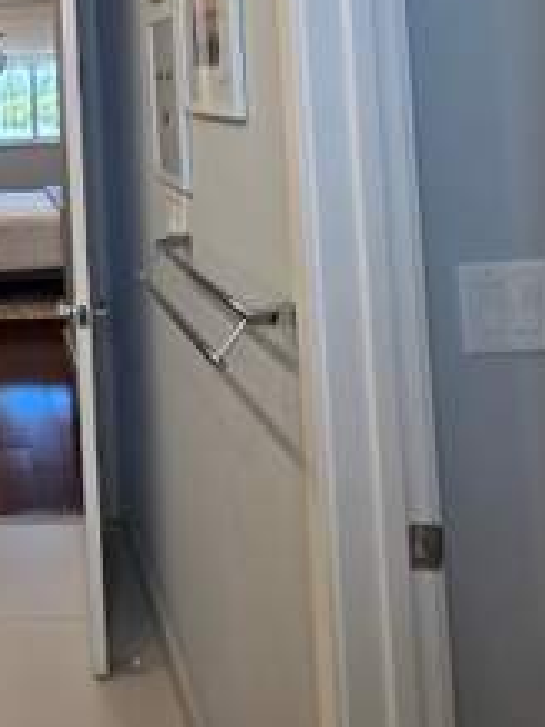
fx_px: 798
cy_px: 53
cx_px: -73
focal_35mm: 38
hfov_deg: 32.5
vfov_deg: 44.0
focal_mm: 2.2
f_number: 1.9
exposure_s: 1/120
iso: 160
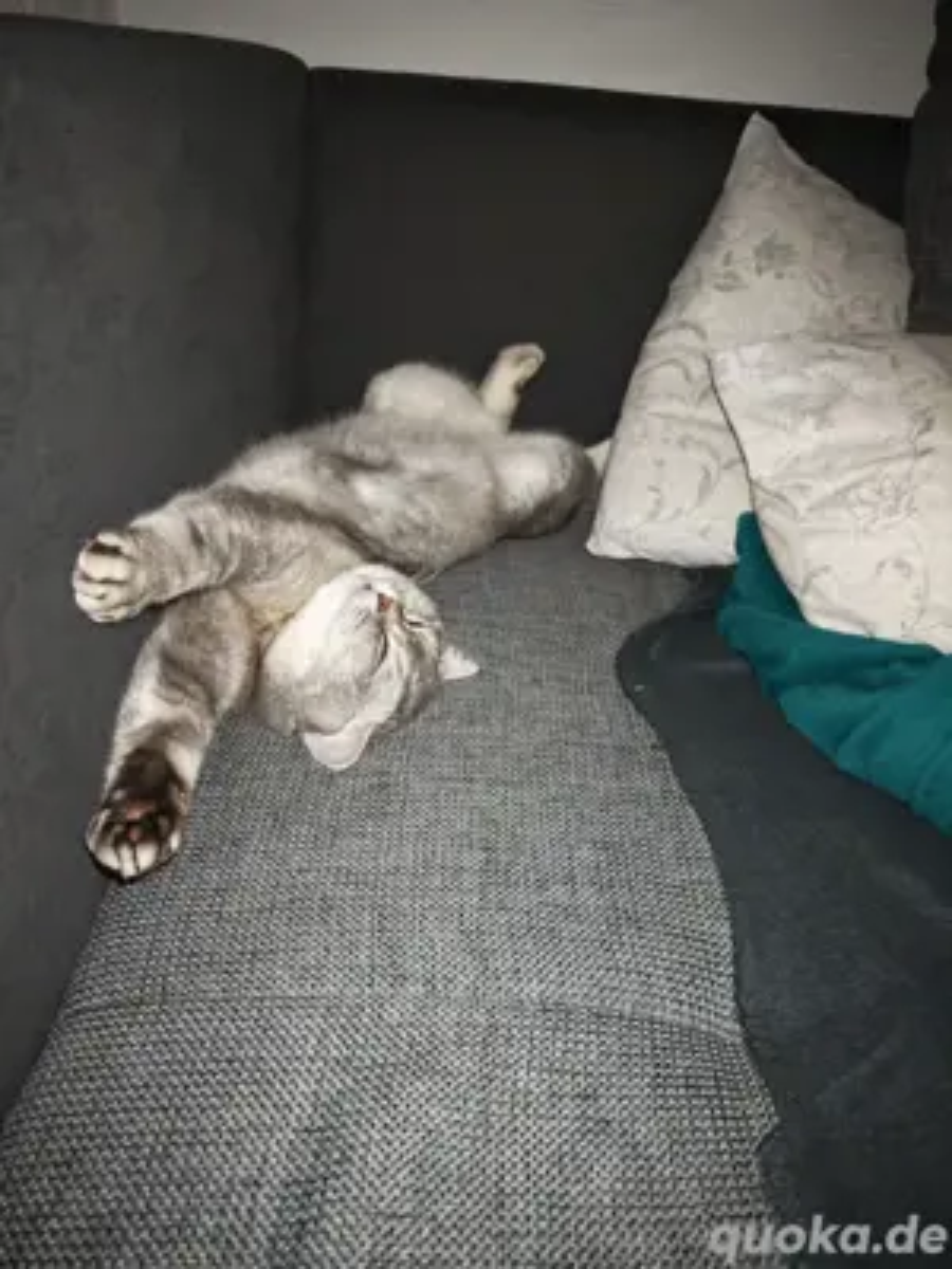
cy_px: 634
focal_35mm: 24
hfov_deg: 56.8
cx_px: 476
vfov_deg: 71.6
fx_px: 880
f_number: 2
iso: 400
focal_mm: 6.83
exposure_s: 1/20
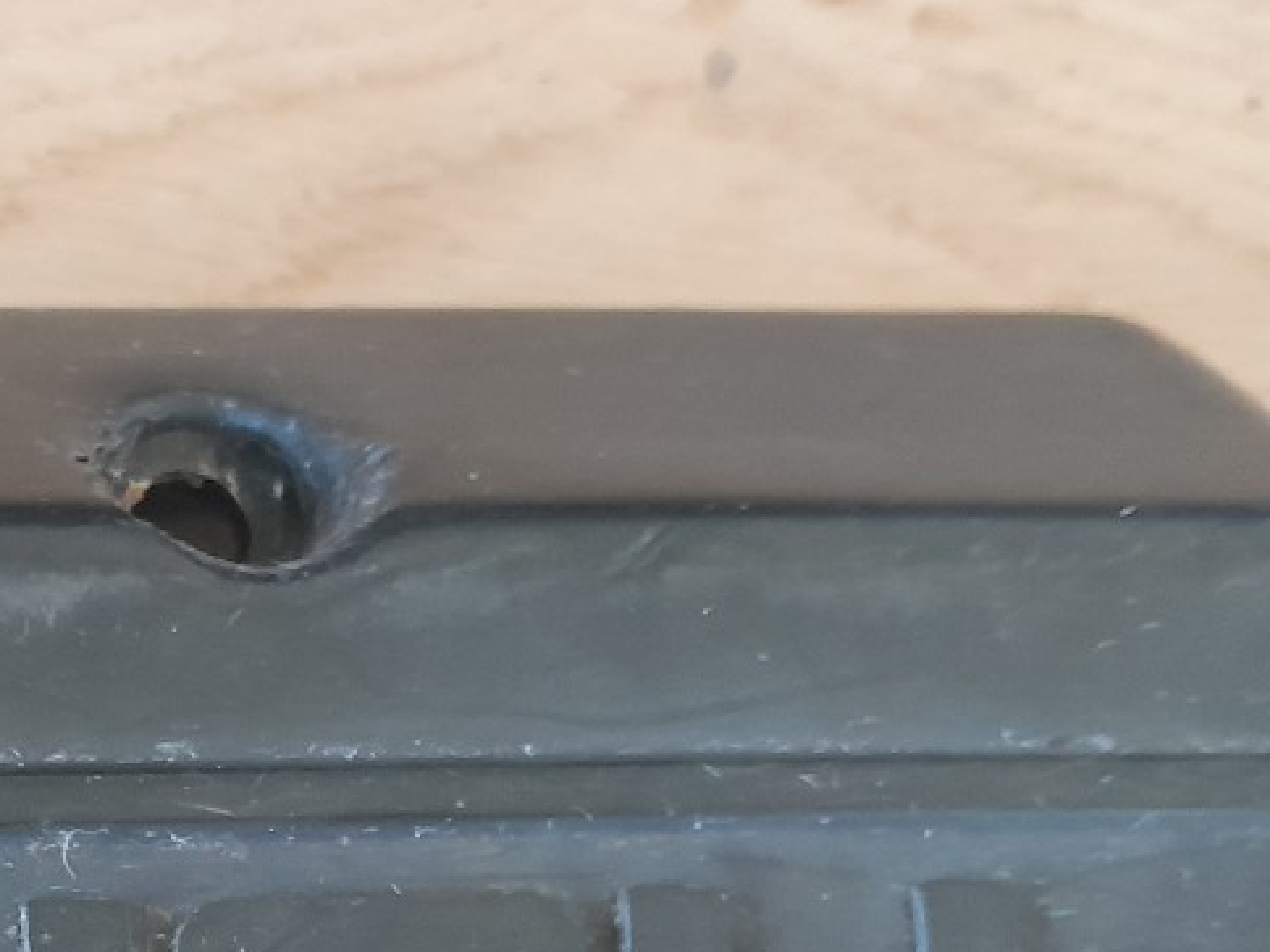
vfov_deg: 16.3
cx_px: -262
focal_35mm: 86
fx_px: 3155
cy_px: 1199
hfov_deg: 21.2
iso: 320
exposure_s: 1/33
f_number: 1.8
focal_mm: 4
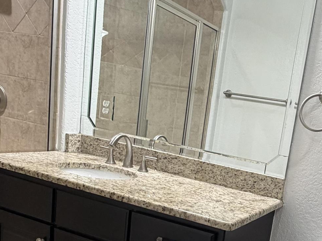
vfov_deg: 31.8
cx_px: 267
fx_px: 409
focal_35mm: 44
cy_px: 202
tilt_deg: -13.7
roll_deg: -8.7
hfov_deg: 40.8
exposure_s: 1/60
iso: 160
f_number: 2.2
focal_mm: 2.22
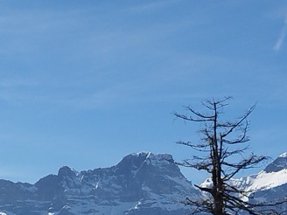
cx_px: 181
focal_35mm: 75
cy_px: 216
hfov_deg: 25.9
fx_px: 622
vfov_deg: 19.1
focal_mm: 5.89
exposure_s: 1/1967
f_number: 1.89
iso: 50
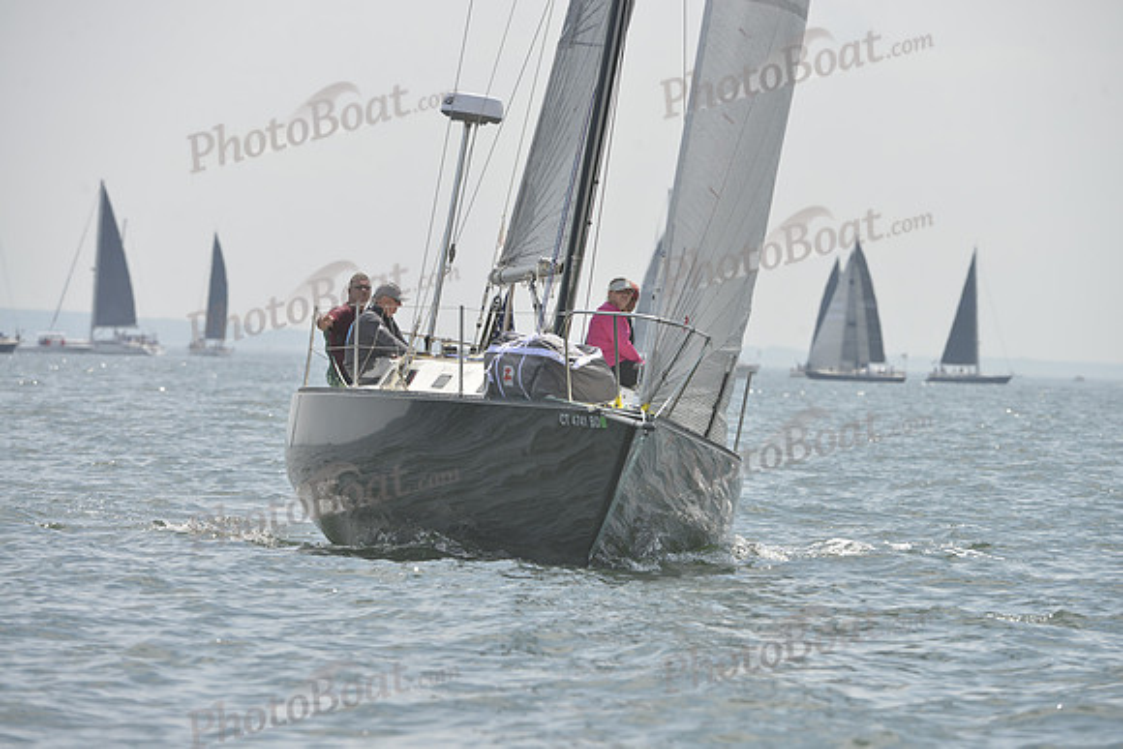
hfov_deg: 9.4
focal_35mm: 220
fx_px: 6864
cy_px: 374
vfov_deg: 6.2
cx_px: 562
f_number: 8
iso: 280
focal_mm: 220
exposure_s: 1/800
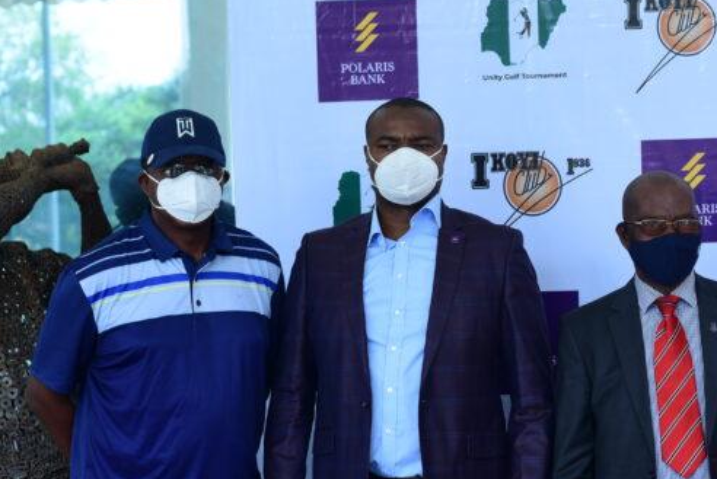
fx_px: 2073
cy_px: 351
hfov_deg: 19.3
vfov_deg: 13.2
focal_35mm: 104
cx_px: 628
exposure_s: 1/100
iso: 100
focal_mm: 50
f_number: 5.6
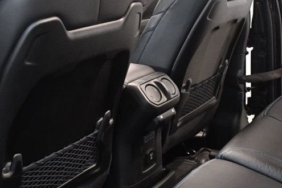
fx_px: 486
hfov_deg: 32.4
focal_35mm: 62
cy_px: 54
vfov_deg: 21.8
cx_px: 141
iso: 3200
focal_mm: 20
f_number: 3.5
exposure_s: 1/60
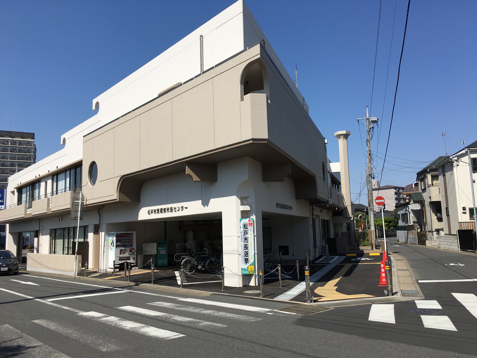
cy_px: 179
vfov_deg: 48.2
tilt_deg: +8.5
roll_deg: +1.8
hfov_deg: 61.7
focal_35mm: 29
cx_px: 238
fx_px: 400
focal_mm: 4.15
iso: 25
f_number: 2.2
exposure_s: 1/2849
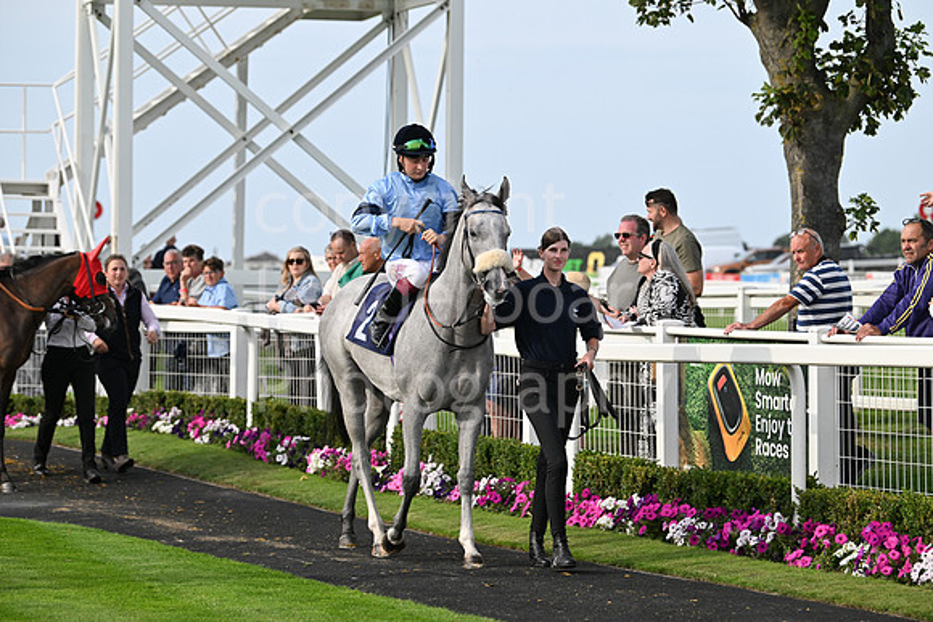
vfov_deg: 10.6
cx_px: 466
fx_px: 3370
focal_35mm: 130
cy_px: 311
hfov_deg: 15.8
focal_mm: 130
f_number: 4.5
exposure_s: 1/3200
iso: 800
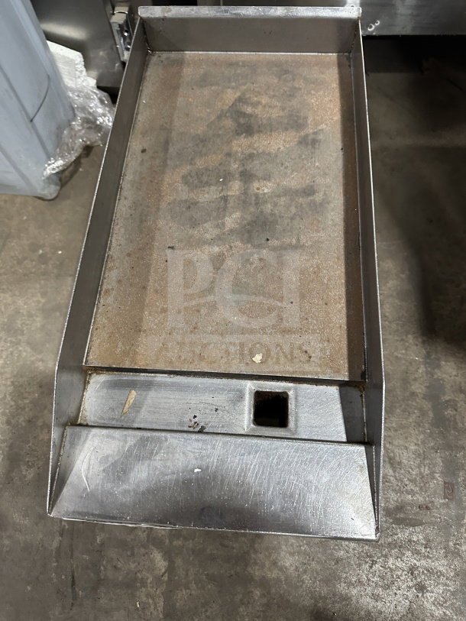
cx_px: 233
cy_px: 310
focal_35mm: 24
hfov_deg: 56.8
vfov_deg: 71.6
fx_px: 431
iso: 400
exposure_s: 1/60
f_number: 1.78
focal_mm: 6.86
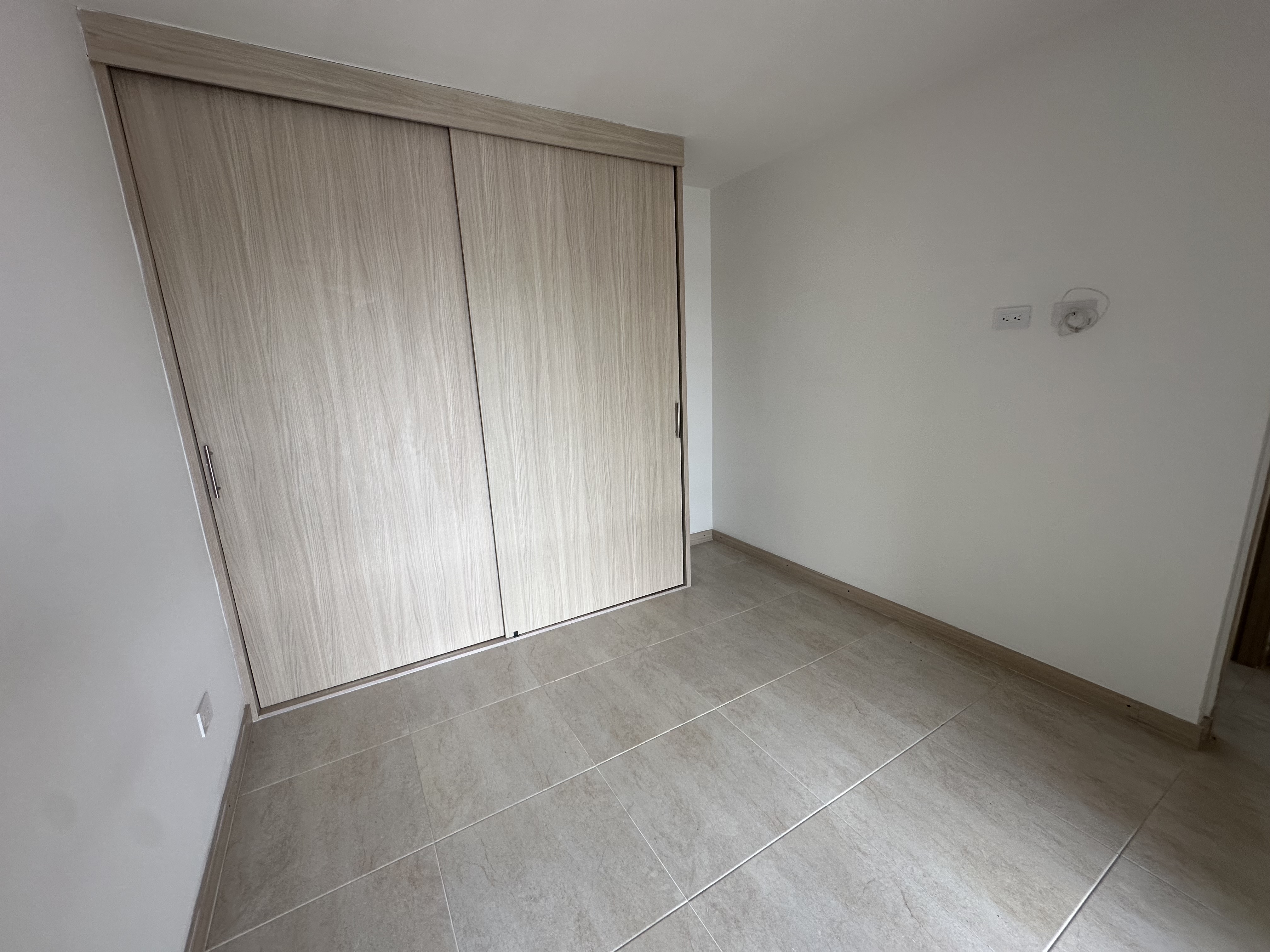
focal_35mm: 14
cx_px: 635
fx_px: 514
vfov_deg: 85.7
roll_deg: +0.4
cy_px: 476
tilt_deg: -11.1
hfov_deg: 102.1
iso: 80
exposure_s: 1/99
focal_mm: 2.22
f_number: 2.2
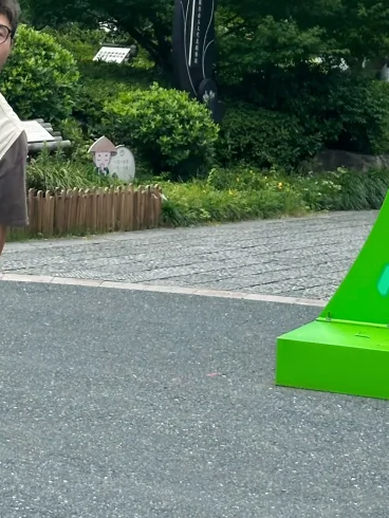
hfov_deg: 10.5
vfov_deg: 13.5
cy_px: -147
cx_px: 40
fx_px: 2111
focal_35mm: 141
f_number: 1.78
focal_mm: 6.86
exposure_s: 1/779
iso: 64
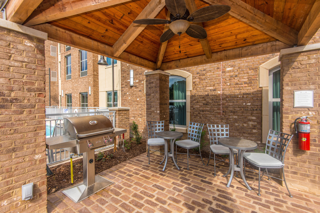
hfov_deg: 96.7
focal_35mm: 16
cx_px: 160
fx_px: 142
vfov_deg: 73.8
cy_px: 106
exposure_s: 1/250
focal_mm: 16
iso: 400
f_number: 8
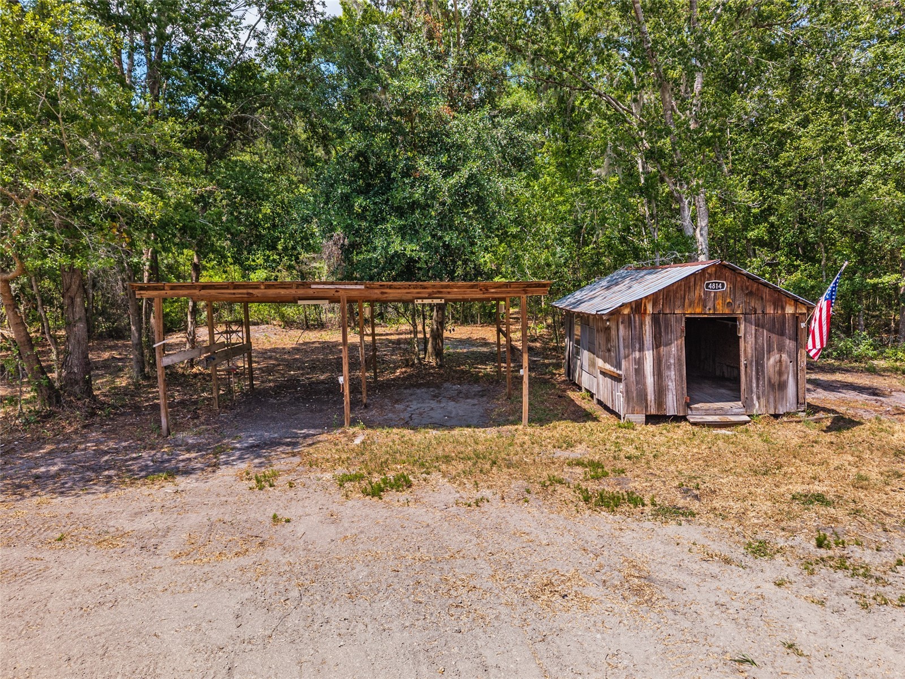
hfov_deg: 71.6
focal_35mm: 24
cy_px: 340
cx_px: 452
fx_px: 627
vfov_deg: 56.8
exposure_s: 1/1600
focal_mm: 8.67
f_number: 1.8
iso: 140
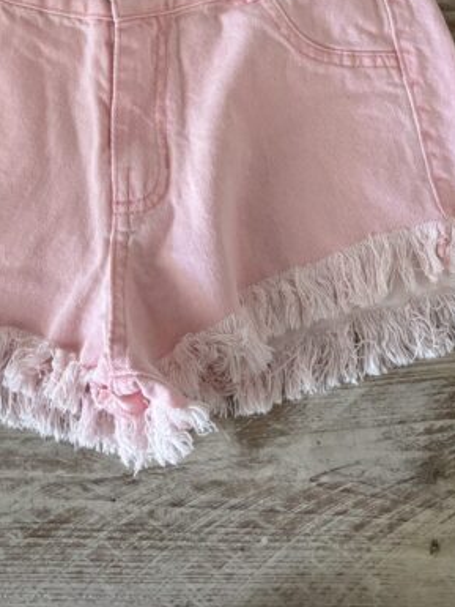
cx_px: 117
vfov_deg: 32.7
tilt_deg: -70.8
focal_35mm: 54
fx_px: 946
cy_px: 5
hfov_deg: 26.7
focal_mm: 5.96
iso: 250
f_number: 1.6
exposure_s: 1/60
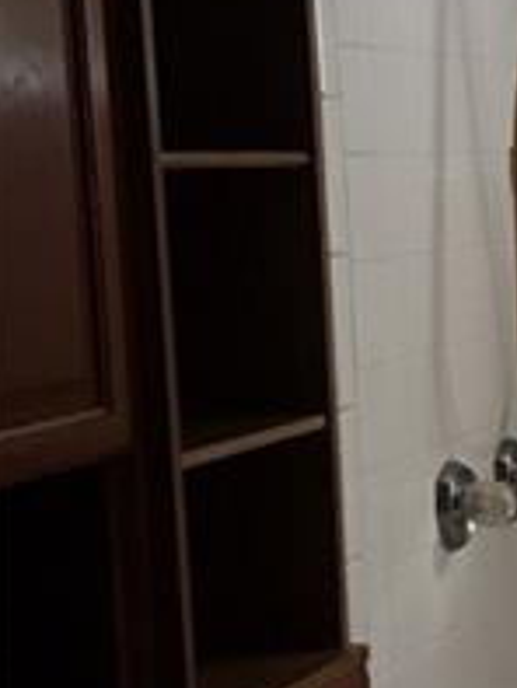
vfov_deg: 17.3
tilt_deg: -8.1
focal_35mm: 113
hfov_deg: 11.9
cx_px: 992
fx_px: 2248
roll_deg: +0.0
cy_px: 510
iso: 32
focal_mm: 4.15
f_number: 2.2
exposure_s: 1/40
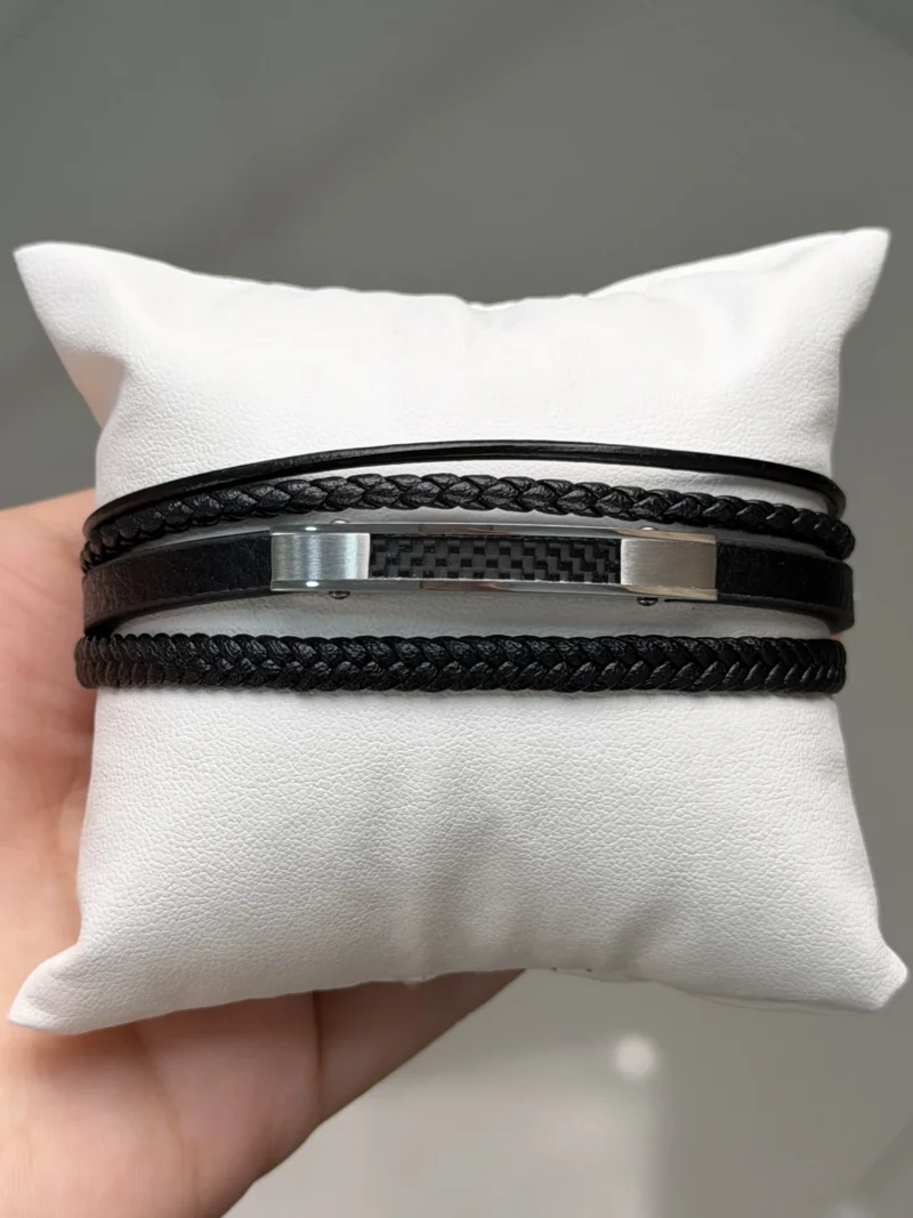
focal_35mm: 48
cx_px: 456
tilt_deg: -67.9
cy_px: 609
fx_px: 1688
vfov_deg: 39.7
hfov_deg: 30.3
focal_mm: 6.76
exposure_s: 1/437
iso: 64
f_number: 1.78
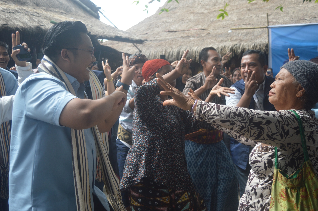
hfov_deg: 46.4
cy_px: 106
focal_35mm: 42
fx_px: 371
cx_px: 159
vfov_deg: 31.8
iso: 400
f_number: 4.2
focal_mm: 28
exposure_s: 1/800
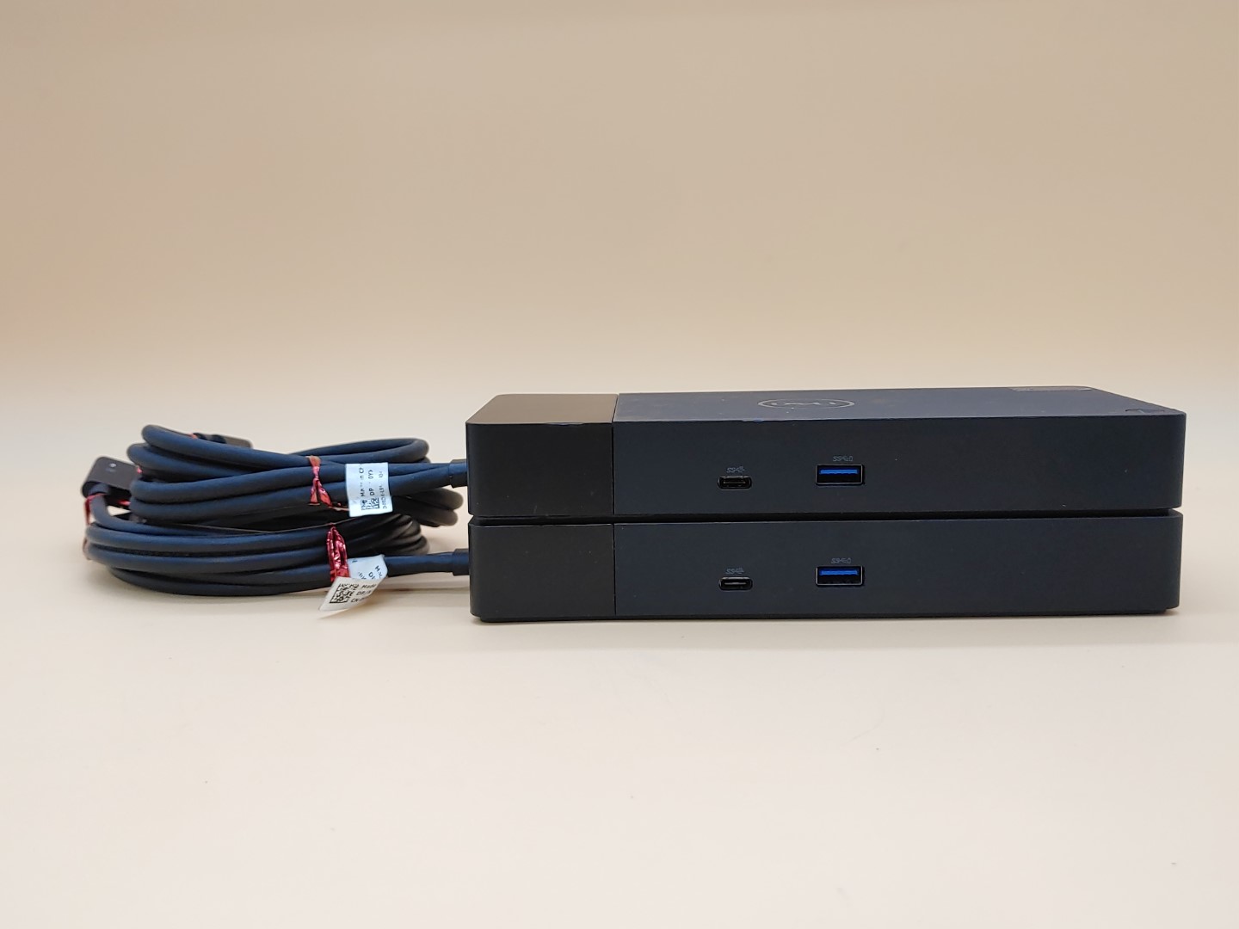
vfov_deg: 42.9
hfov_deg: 55.4
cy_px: 464
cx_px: 620
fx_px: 1181
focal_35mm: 33
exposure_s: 1/77
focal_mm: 4.36
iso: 50
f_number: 1.8
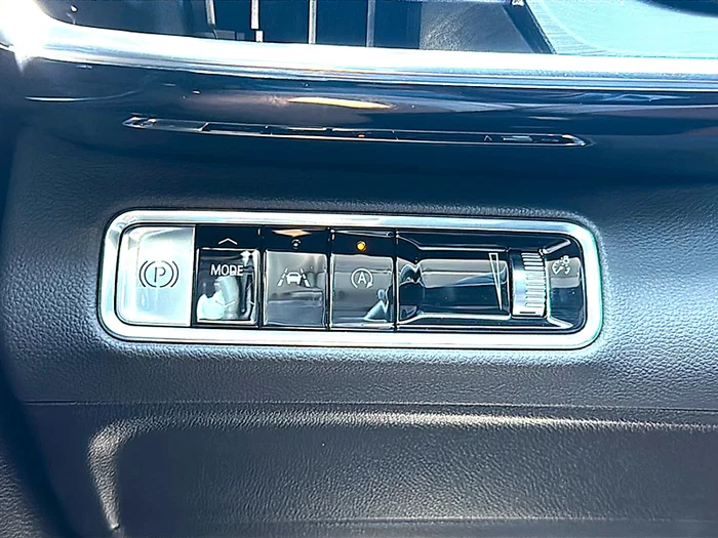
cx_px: 359
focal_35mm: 38
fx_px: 788
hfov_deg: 49.0
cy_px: 269
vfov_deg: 37.7
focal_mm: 6.86
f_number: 1.78
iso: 320
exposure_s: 1/100
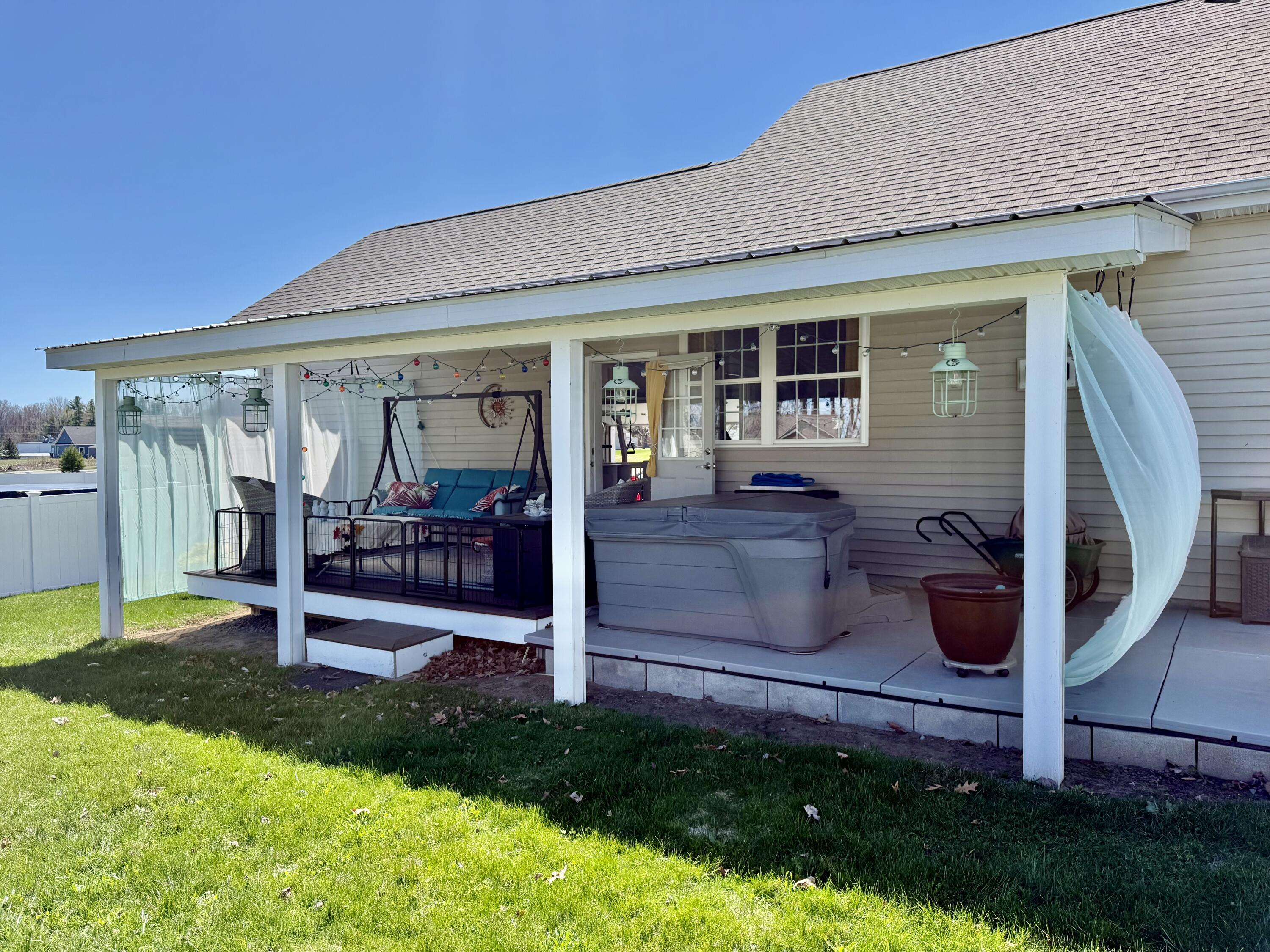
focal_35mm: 24
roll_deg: +0.2
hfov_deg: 71.6
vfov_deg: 56.8
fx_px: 881
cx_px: 635
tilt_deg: -1.7
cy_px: 476
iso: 80
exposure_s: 1/2703
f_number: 1.78
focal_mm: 6.76
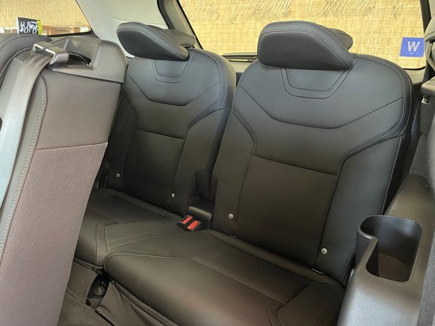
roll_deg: -2.0
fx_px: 327
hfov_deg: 67.3
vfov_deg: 53.1
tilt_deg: -17.5
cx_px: 218
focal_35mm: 26
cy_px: 163
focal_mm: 4.2
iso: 800
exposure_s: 1/30
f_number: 1.6
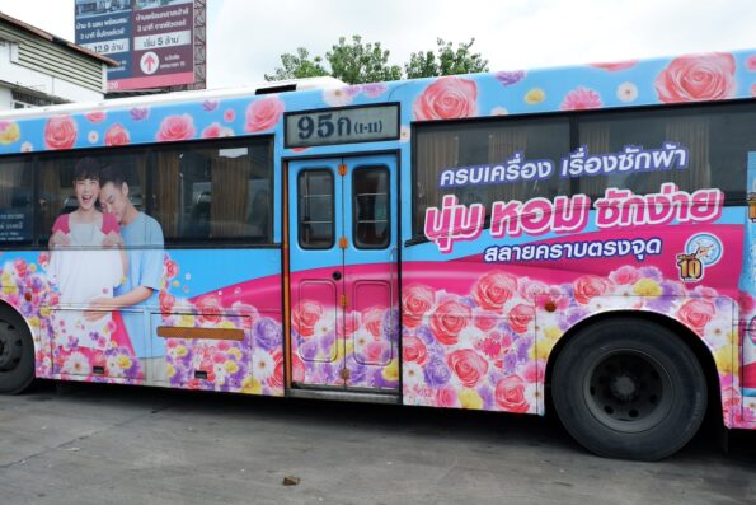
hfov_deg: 69.4
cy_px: 252
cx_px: 378
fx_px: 546
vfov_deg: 49.6
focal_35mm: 26
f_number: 5.6
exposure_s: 1/480
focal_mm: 17.5
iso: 200
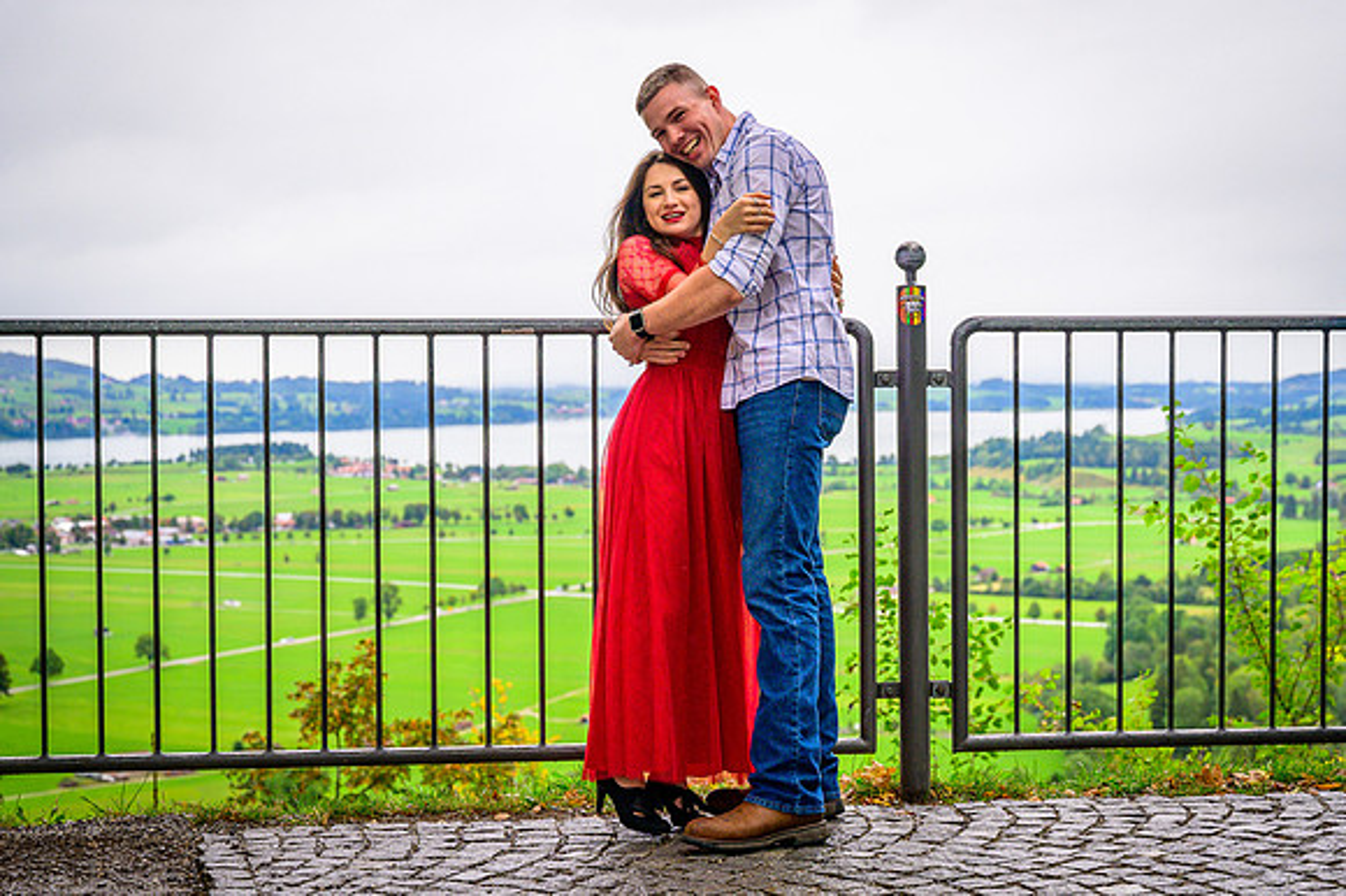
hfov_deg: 29.1
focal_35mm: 69
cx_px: 761
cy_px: 438
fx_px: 2589
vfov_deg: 19.6
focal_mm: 60
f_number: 4.5
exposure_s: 1/1000
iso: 400
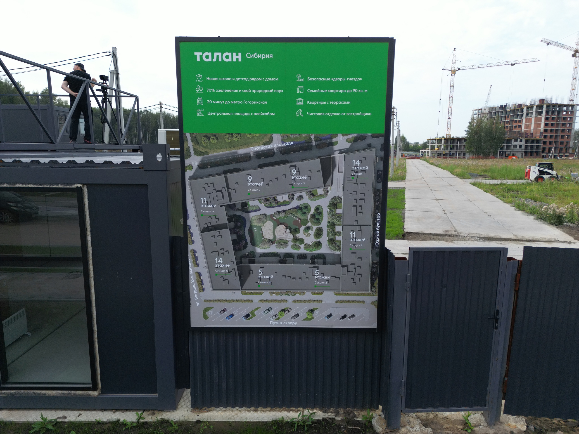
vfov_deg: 56.8
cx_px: 290
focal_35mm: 24
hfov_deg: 71.6
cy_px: 217
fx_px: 401
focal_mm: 6.72
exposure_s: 1/1250
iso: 100
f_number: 1.7
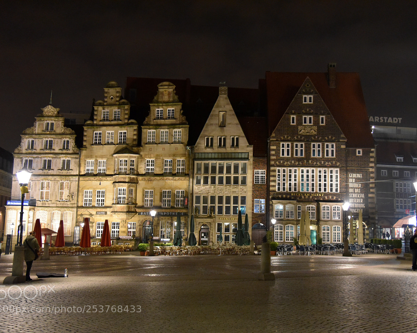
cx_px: 228
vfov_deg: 34.9
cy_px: 166
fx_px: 531
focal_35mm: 43
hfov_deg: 42.8
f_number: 4
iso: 6400
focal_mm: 38
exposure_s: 1/13
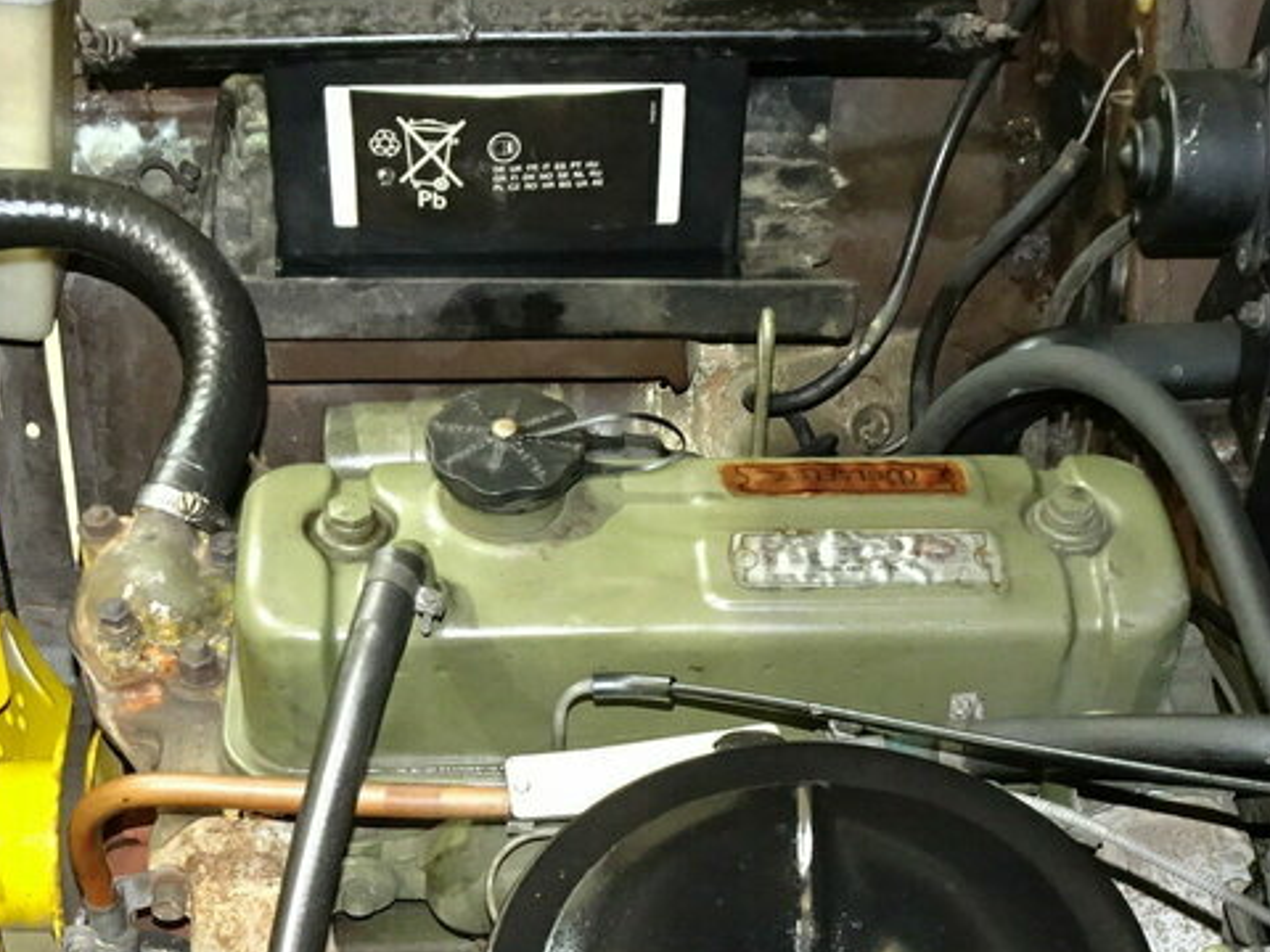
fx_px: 2201
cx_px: 627
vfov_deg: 24.1
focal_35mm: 60
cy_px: 730
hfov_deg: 32.2
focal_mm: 4.1
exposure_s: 1/4
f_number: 3.5
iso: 500
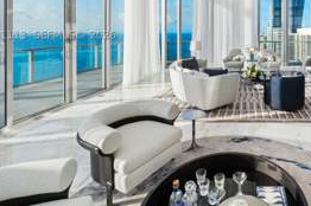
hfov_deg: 70.9
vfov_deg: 52.4
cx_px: 248
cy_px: 34
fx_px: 190
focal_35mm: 22
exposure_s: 1/40
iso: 200
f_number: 11
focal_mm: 12
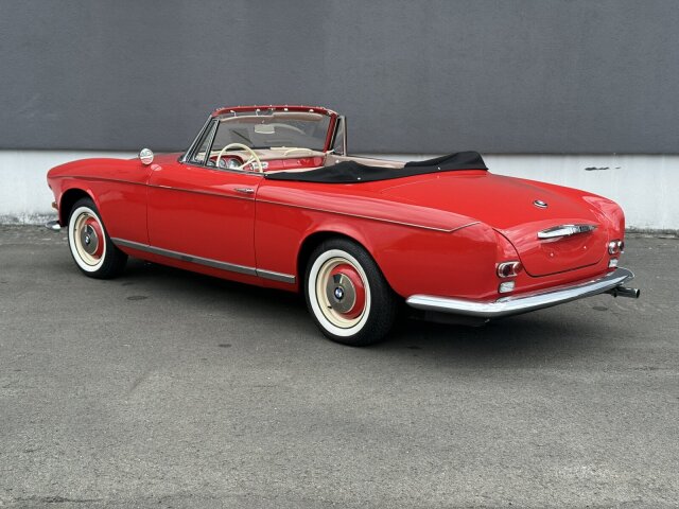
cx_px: 340
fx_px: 942
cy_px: 254
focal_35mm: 48
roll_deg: -0.5
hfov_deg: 39.7
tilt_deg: -9.0
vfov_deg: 30.3
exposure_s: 1/1203
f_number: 1.78
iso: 64
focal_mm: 6.76
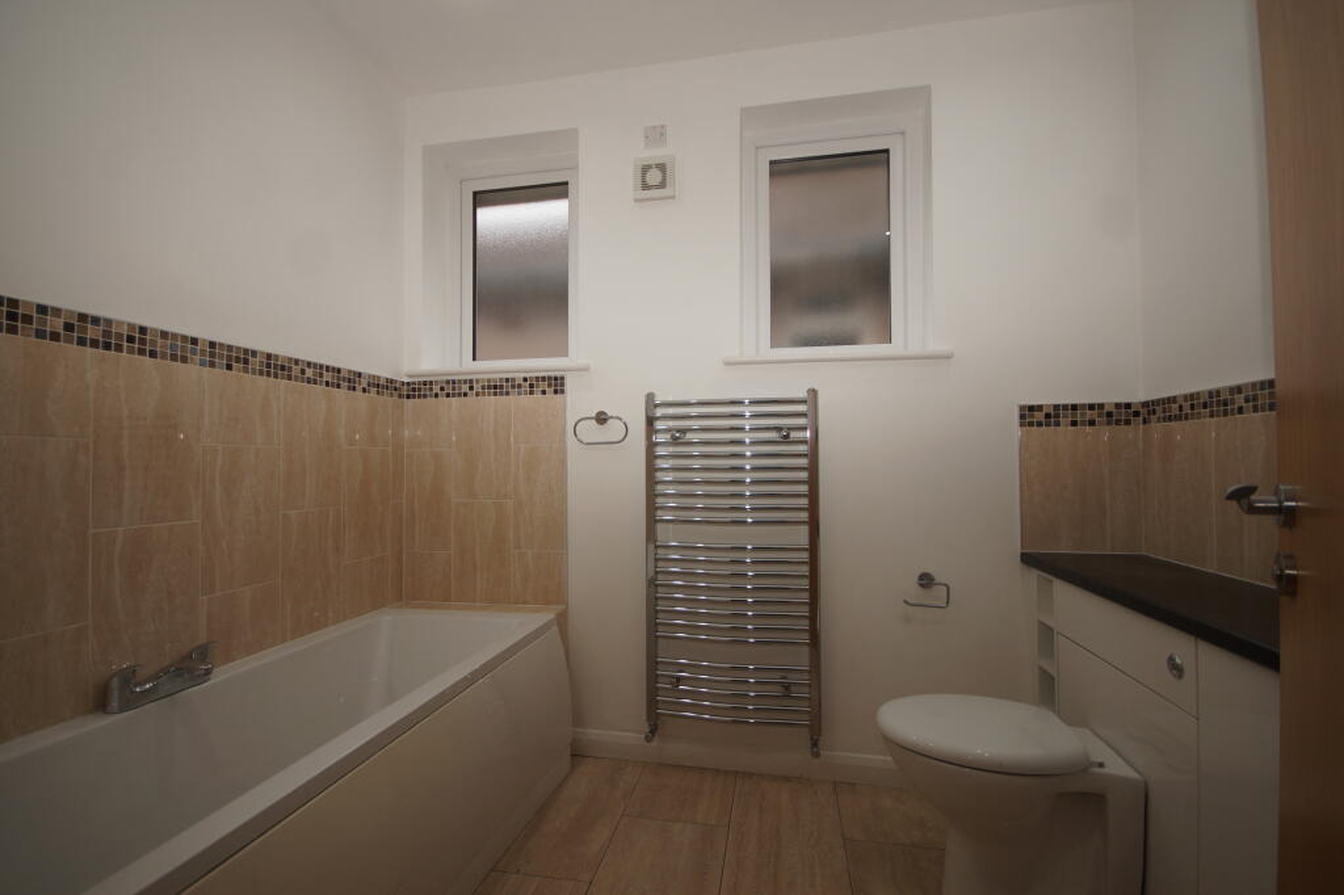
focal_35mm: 15
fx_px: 560
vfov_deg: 77.3
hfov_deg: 100.4
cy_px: 448
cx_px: 672
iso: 200
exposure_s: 1/60
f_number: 4
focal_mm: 10
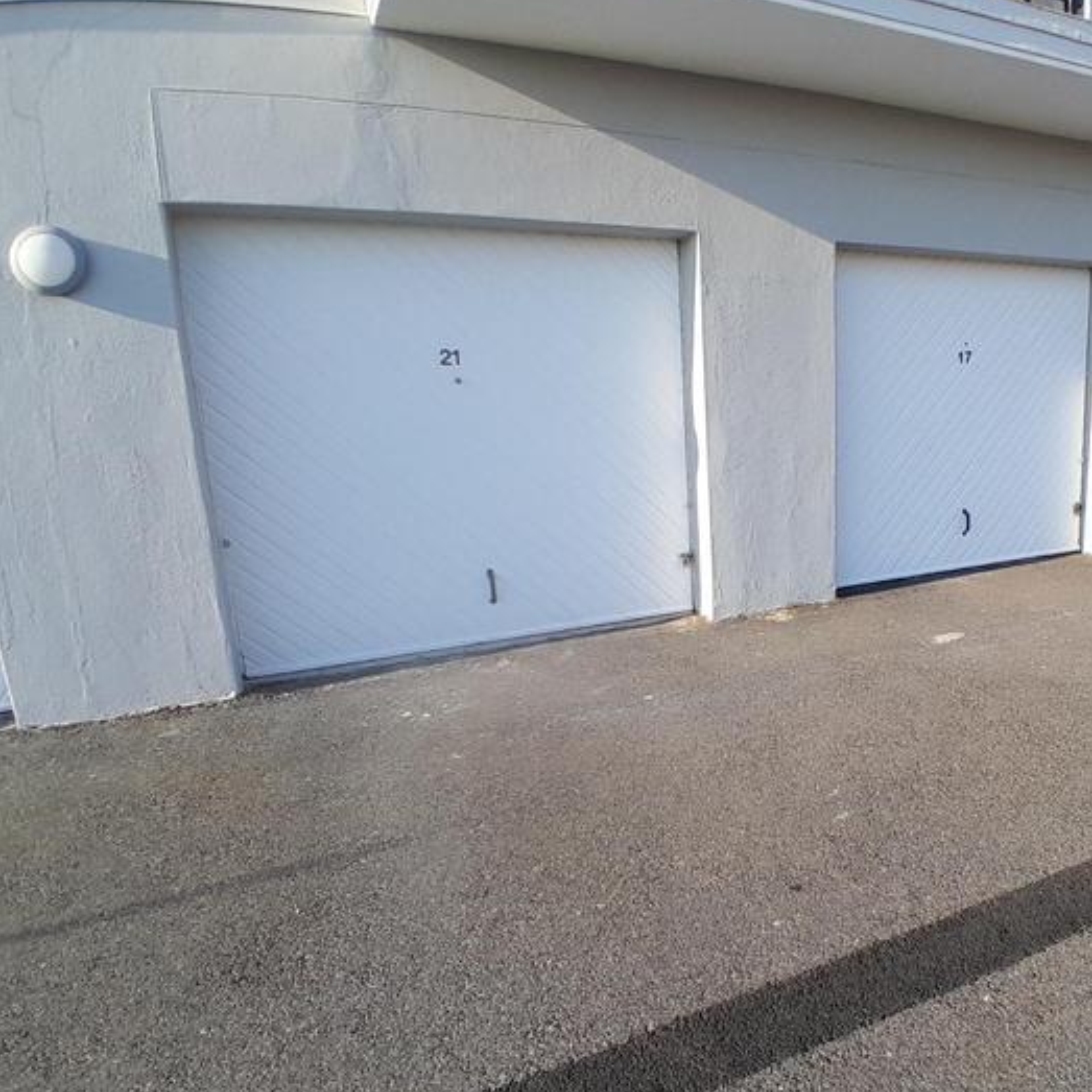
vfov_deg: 67.1
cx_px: 798
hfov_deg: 63.9
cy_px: 597
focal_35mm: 23
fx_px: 821
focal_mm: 1.46
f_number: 2.2
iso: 40
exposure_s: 1/568
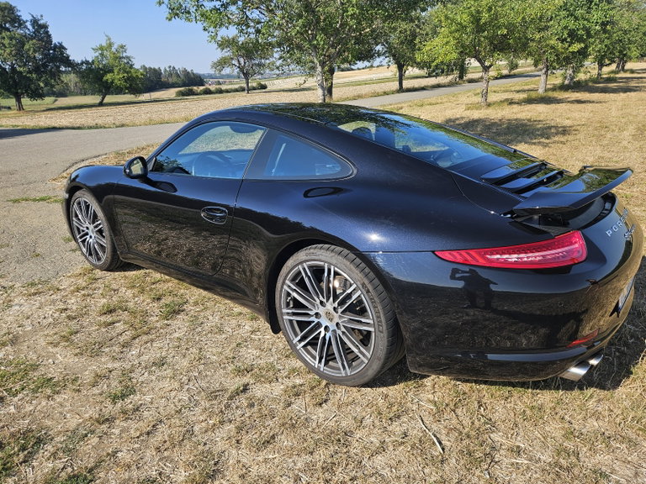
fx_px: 429
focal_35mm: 23
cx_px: 323
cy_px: 242
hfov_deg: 73.9
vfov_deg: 58.9
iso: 25
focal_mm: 5.4
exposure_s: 1/1111
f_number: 1.8
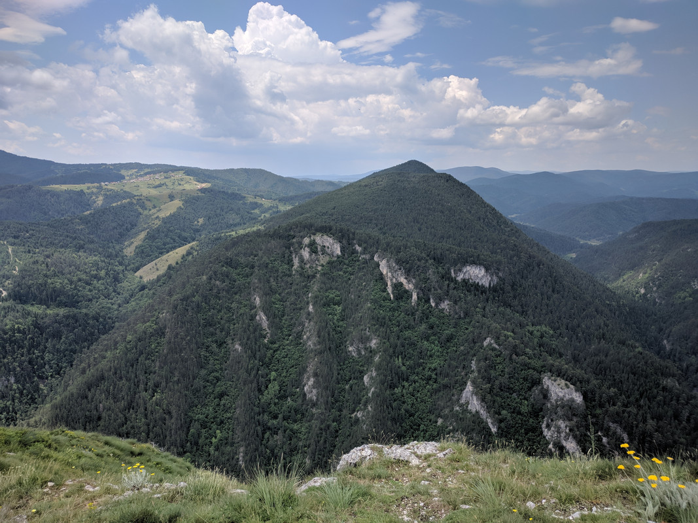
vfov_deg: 56.8
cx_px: 349
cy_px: 262
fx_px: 484
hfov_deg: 71.6
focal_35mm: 24
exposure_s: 1/2421
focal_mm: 3.94
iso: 116
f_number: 1.9
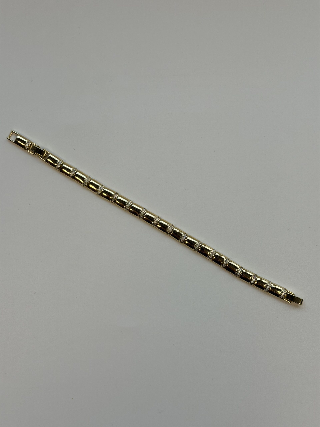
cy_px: 214
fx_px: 592
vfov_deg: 39.7
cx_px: 160
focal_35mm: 48
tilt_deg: -87.1
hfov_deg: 30.3
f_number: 1.78
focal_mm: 6.76
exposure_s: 1/364
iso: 64
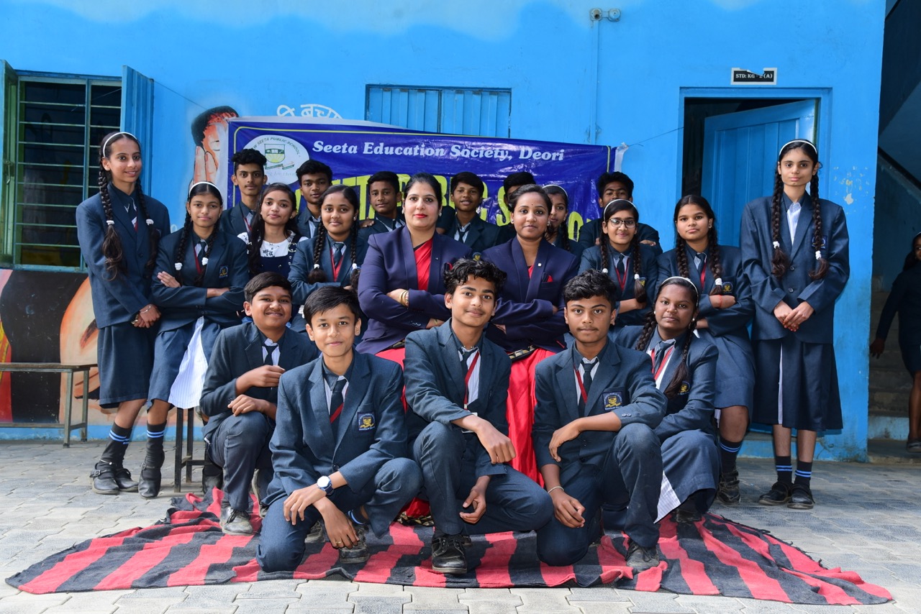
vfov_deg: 33.4
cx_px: 460
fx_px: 1023
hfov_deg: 48.4
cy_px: 307
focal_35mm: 40
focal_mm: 40
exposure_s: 1/125
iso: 400
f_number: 6.3
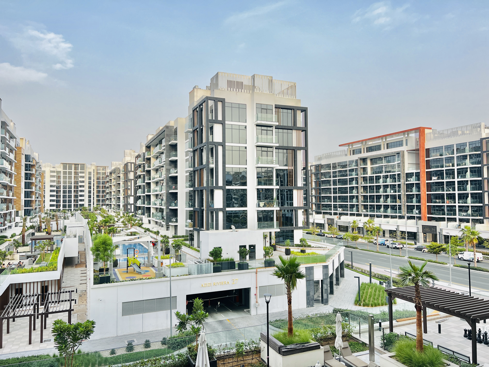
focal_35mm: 26
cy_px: 184
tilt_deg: +1.7
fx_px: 367
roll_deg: +0.8
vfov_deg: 53.1
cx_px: 244
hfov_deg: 67.3
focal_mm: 5.7
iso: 50
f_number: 1.5
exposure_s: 1/238
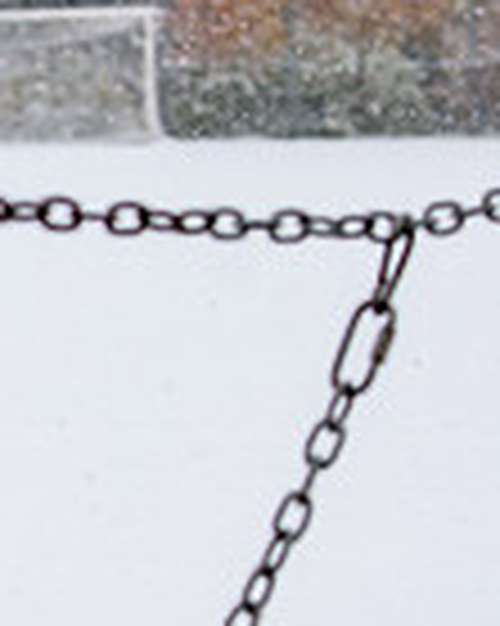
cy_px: 205
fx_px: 5648
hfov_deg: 5.0
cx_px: -604
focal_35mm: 305
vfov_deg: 6.3
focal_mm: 78
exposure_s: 1/320
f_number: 7.1
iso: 160
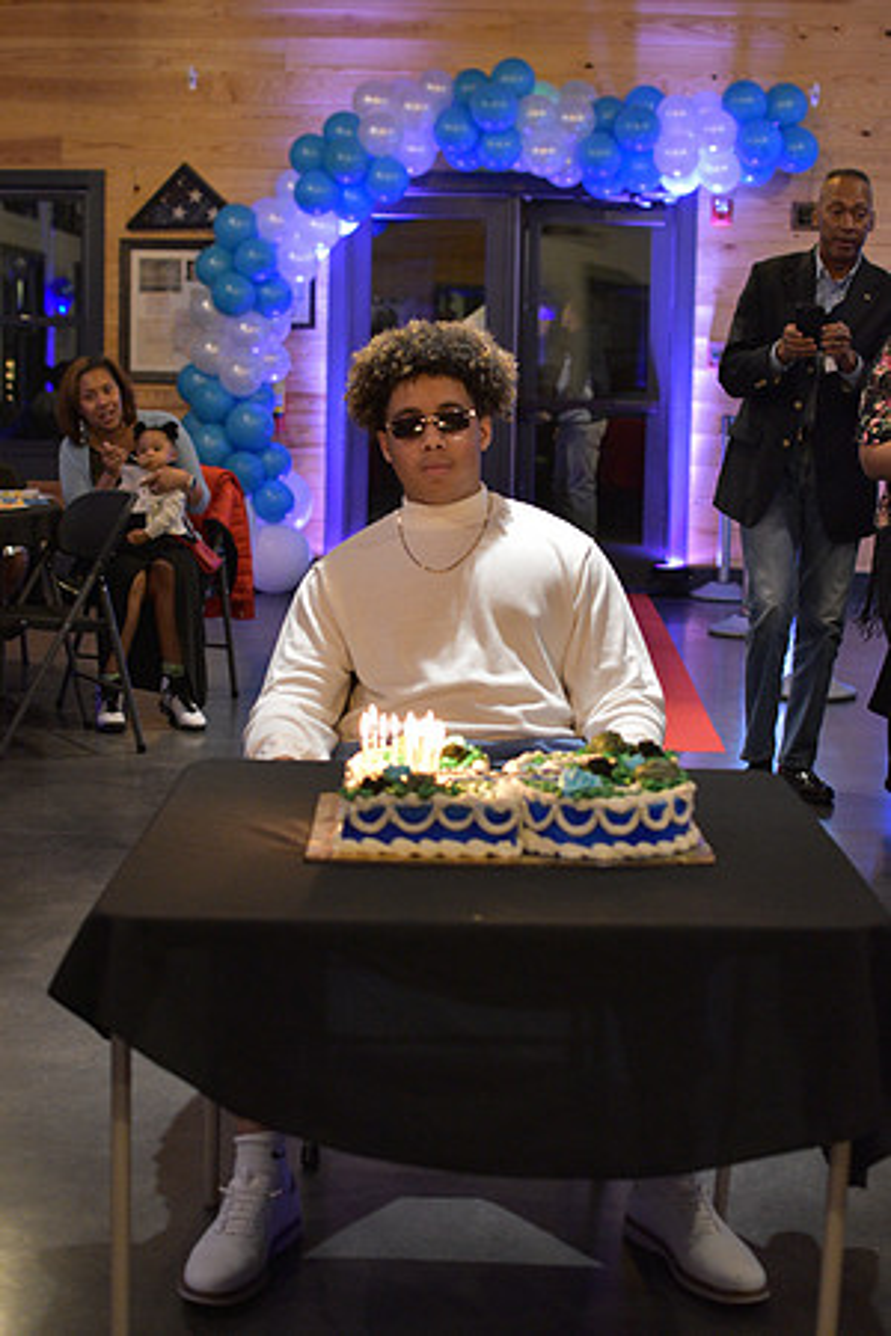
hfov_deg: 25.8
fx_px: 1949
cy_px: 668
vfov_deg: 37.9
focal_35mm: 52
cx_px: 446
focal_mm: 35
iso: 1600
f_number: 2.8
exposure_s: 1/125
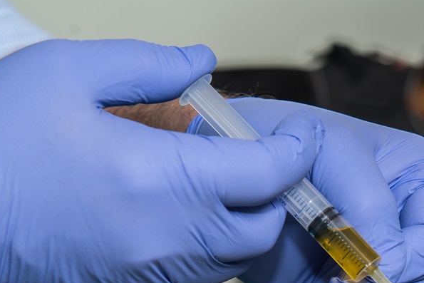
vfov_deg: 9.3
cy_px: 294
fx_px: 1720
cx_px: 398
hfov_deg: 13.9
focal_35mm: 146
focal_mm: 62
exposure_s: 1/60
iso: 100
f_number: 6.3
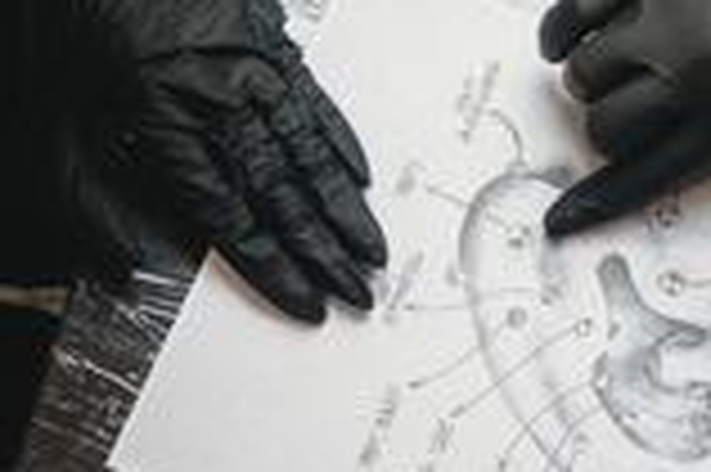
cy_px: 454
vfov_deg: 7.2
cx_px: 698
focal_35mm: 190
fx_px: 3749
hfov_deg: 10.7
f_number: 3.2
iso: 160
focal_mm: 50
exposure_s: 1/160
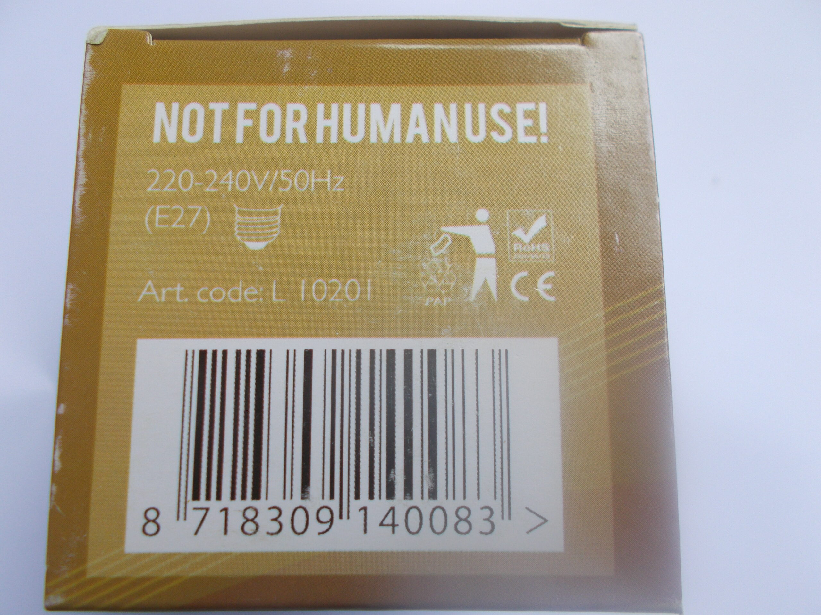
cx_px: 410
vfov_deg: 53.1
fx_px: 617
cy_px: 308
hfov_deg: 67.3
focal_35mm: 26
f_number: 3.2
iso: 80
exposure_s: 1/200
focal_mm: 4.6
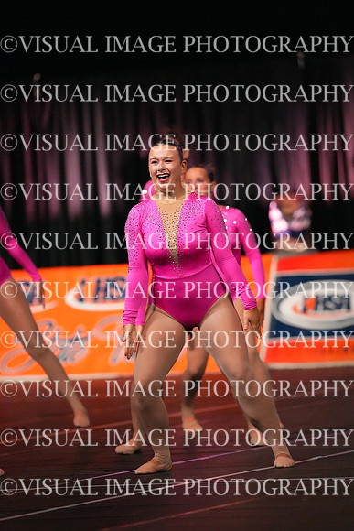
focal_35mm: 300
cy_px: 266
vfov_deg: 6.9
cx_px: 177
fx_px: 4422
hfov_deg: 4.6
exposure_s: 1/1250
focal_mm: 300
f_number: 3.5
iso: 16000
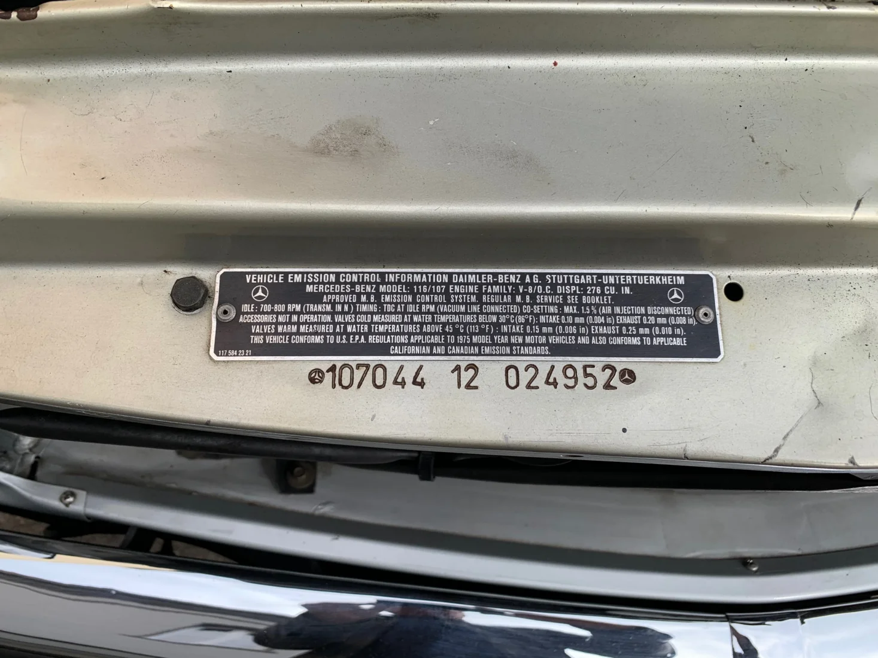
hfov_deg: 67.3
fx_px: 659
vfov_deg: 53.1
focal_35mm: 26
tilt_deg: -73.5
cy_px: 329
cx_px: 439
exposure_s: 1/1032
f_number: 1.8
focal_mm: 4.25
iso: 25
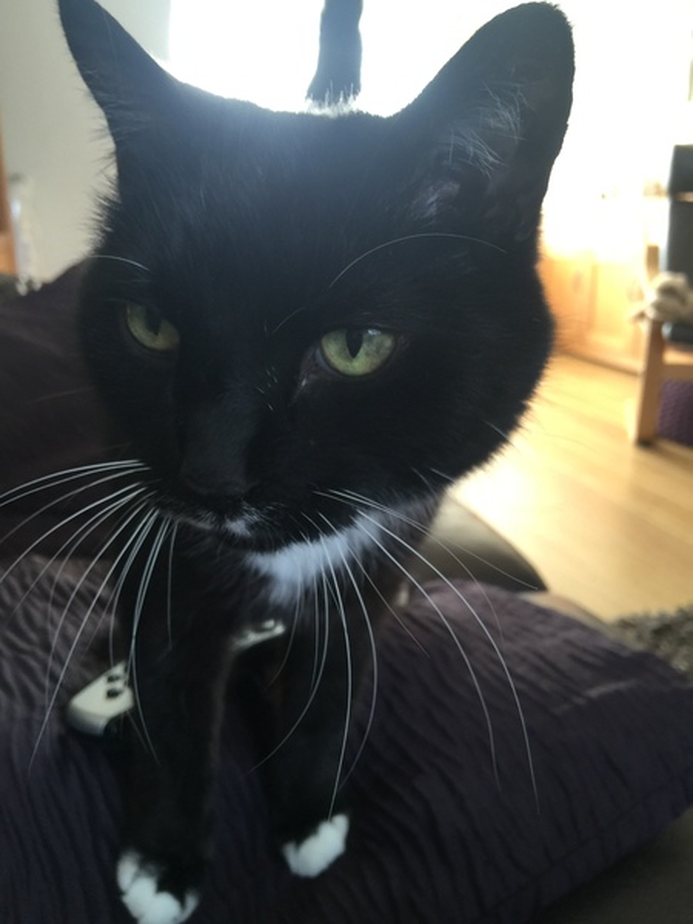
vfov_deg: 61.7
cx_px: 346
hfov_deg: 48.2
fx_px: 774
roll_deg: -0.4
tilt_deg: -17.4
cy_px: 462
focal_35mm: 29
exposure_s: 1/17
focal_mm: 4.15
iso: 50
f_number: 2.2
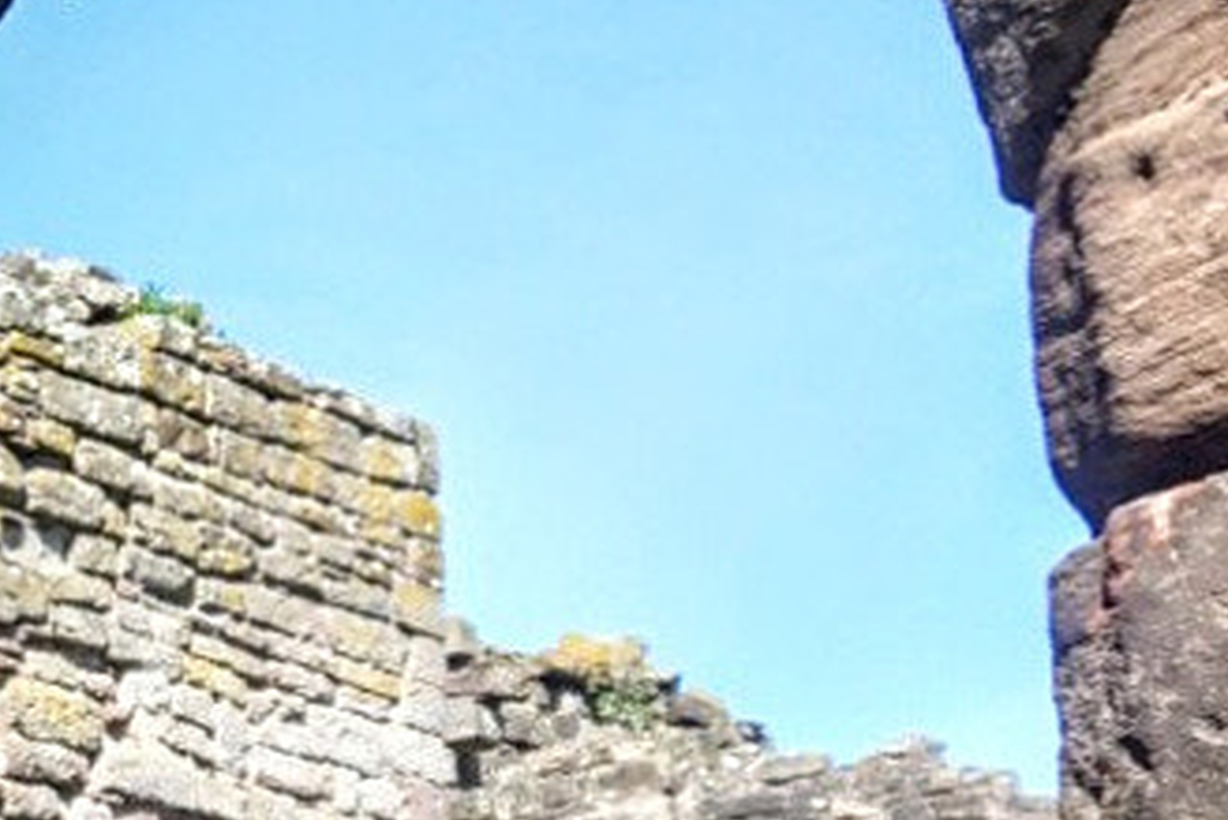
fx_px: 3993
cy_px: 833
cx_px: -599
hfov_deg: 16.1
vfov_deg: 11.6
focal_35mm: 117
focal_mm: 16
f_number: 3.5
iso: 400
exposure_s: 1/4000
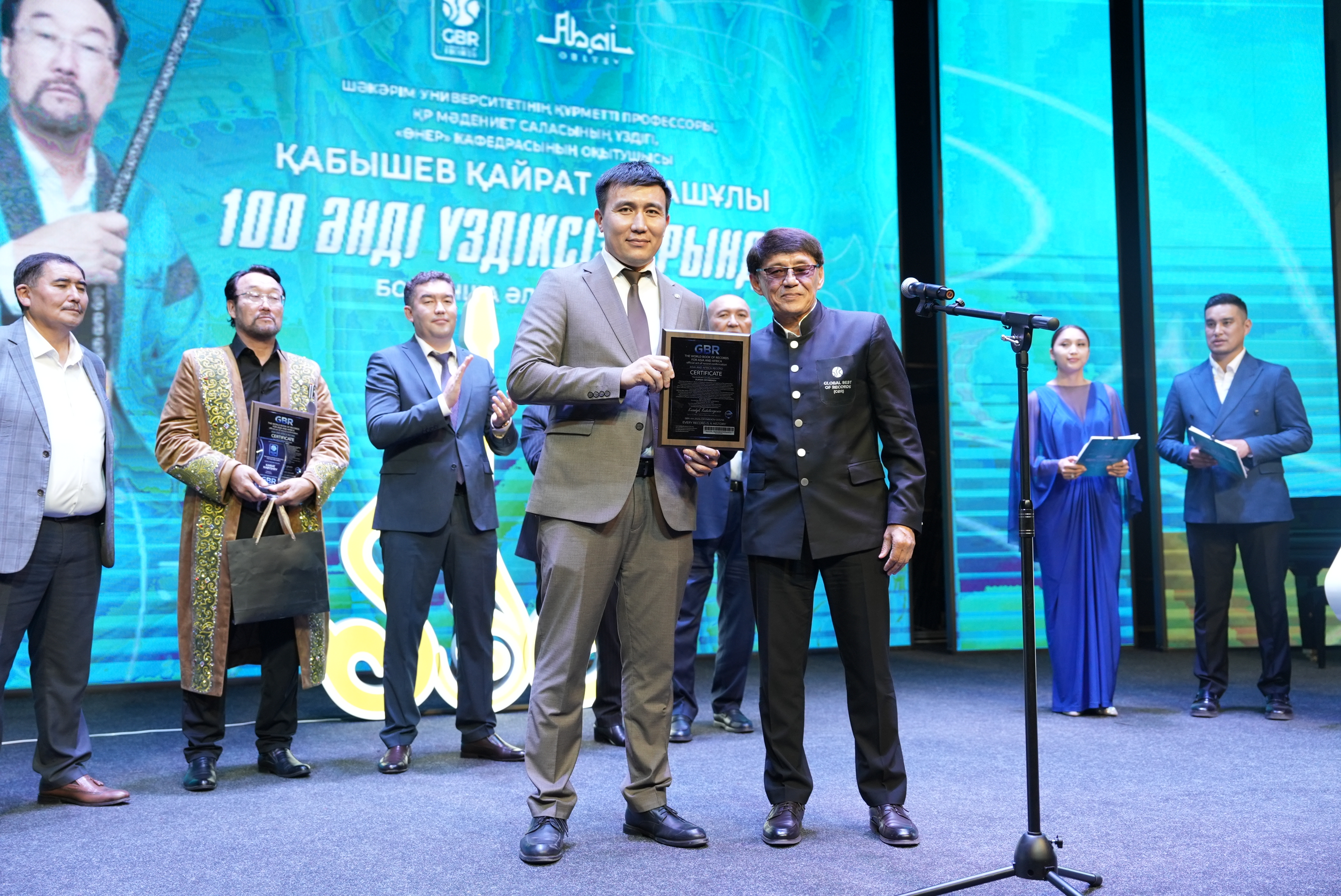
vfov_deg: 37.9
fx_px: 1304
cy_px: 448
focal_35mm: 35
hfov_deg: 54.4
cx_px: 670
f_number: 2.8
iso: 1600
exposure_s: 1/200
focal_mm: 35
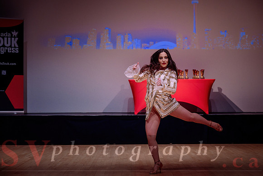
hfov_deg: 25.9
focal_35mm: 78
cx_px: 147
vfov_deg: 17.5
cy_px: 98
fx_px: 571
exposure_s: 1/400
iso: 1600
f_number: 2.8
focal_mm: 70
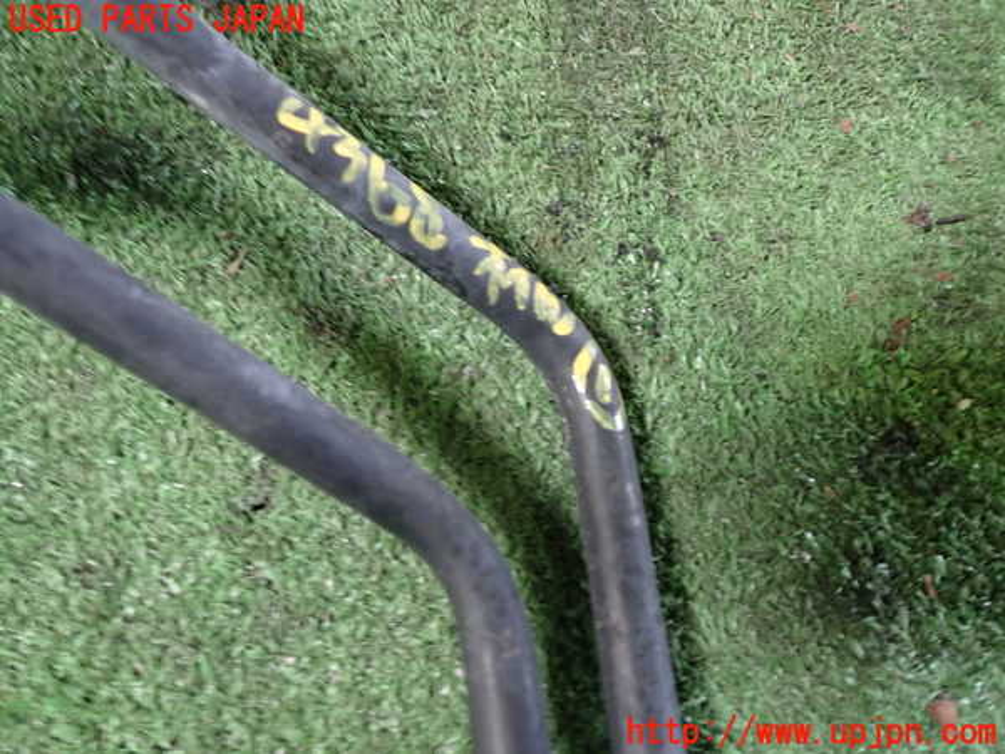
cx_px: 502
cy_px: 377
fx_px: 871
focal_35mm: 30
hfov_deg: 60.0
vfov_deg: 46.8
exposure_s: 1/30
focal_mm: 5.4
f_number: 2.3
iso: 500
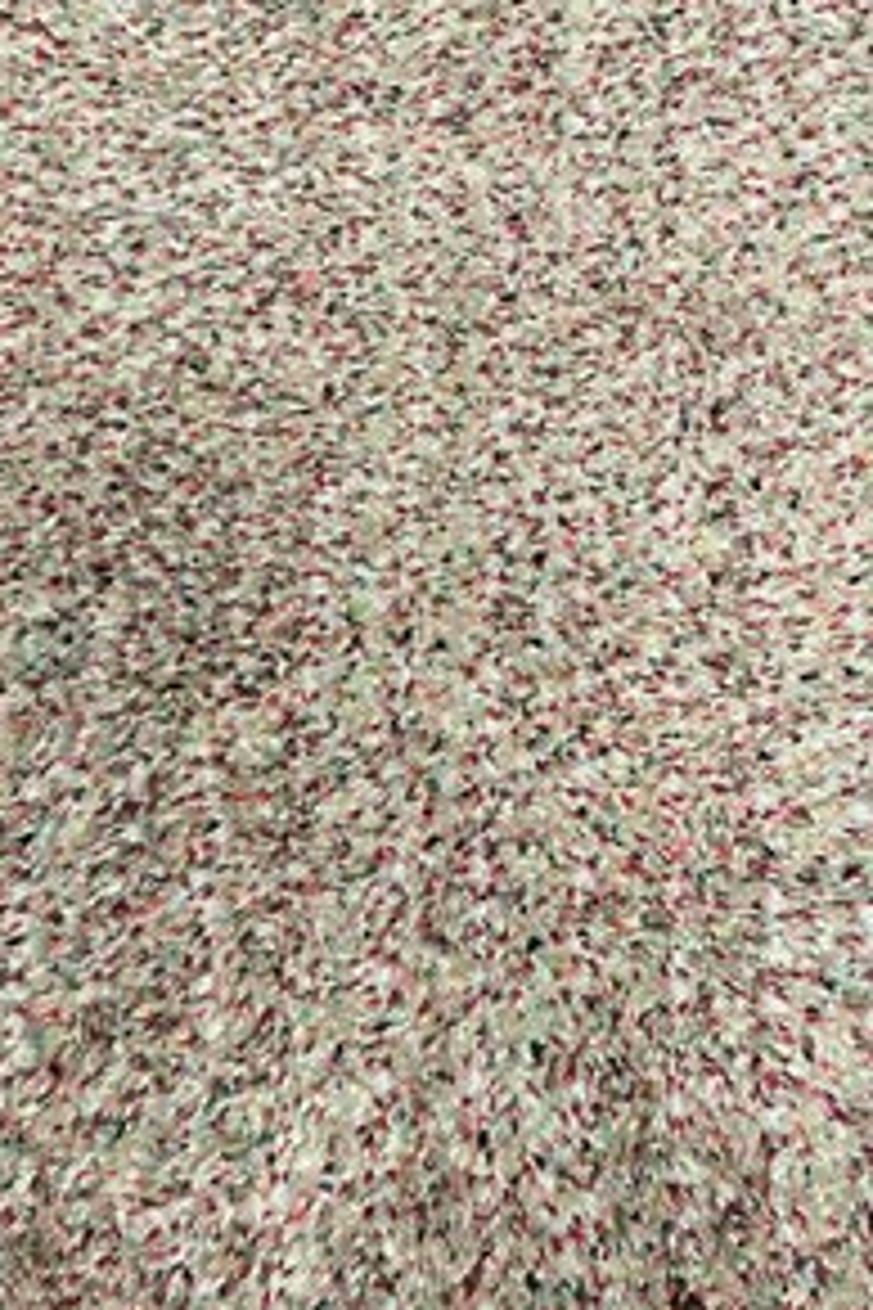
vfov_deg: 39.3
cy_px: 477
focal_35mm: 50
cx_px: 457
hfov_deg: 27.0
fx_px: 1819
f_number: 1.8
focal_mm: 3
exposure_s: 1/60
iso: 125
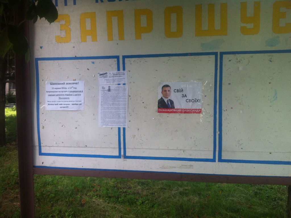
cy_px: 109
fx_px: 294
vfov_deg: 40.6
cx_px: 146
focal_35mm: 35
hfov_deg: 52.7
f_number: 2.8
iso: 80
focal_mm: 3.85
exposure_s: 1/290
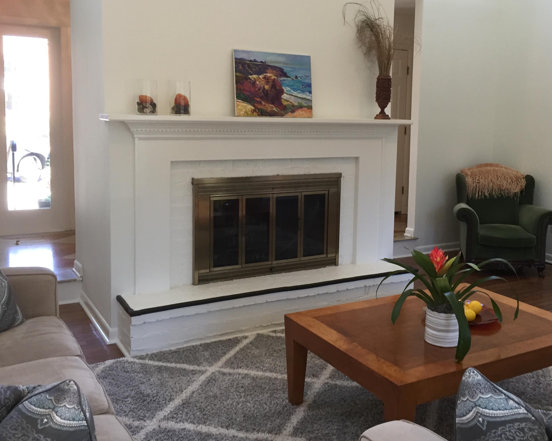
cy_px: 179
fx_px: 604
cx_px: 335
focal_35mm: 37
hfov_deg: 48.7
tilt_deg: -6.8
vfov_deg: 40.0
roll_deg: -1.8
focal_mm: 4.15
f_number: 2.2
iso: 50
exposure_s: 1/30
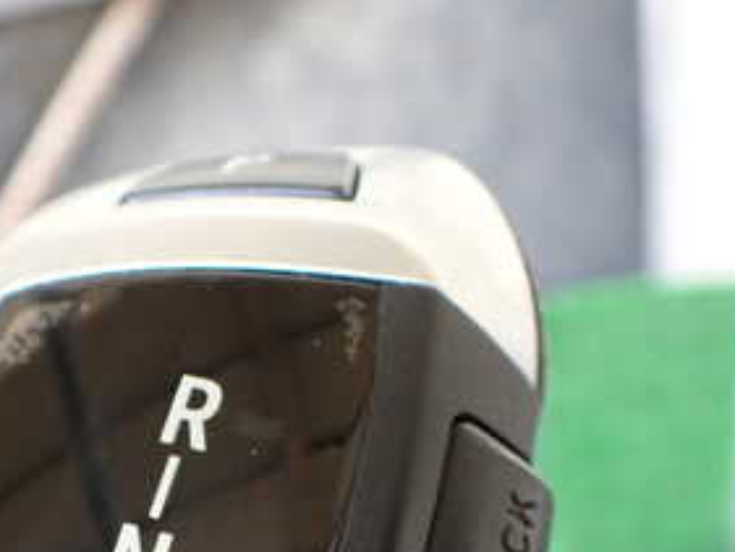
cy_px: 565
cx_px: 175
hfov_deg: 29.7
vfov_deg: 22.0
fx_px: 1359
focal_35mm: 64
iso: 500
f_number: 2.3
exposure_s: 1/125
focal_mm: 5.4
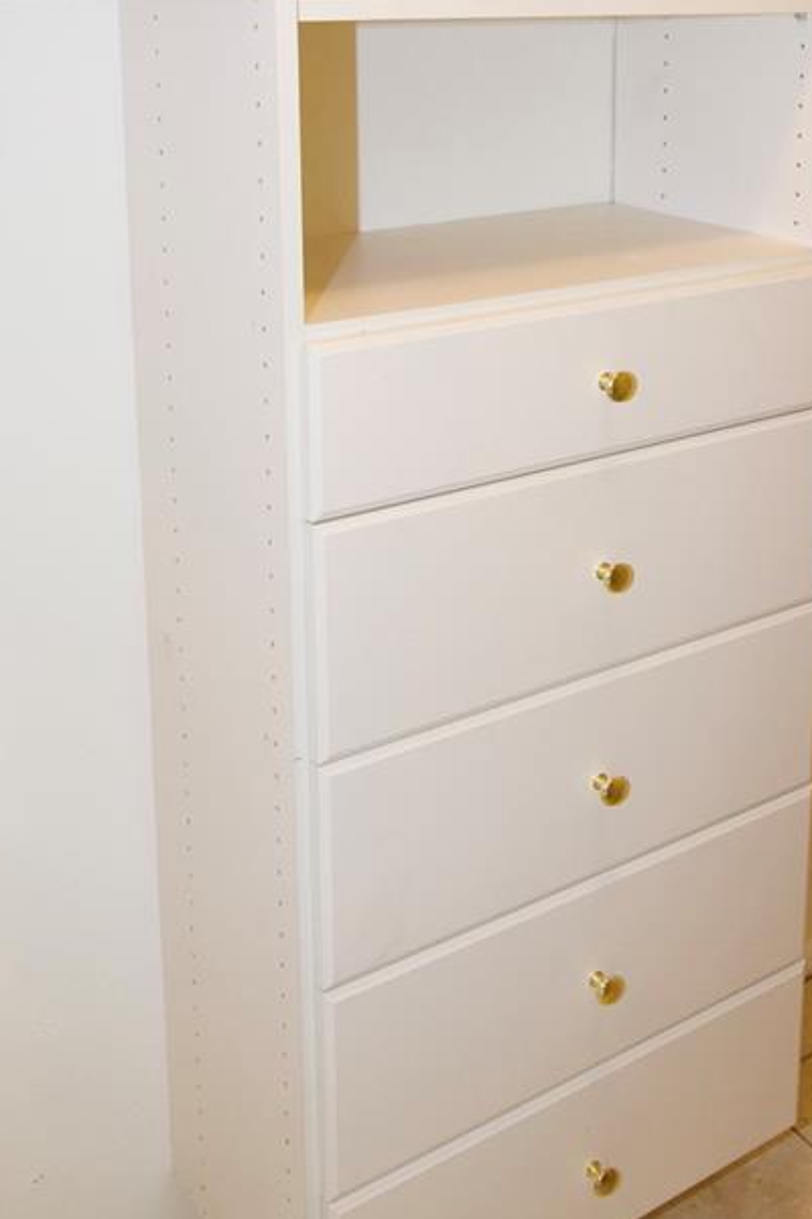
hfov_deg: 31.7
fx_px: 1421
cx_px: 534
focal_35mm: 42
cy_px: 240
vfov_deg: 44.1
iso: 800
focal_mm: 14
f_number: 4
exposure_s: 1/60
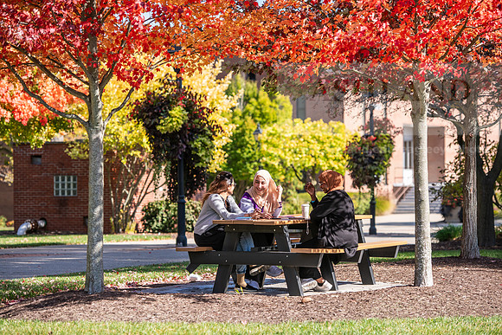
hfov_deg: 17.1
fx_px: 1674
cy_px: 168
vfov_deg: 11.4
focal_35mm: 120
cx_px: 251
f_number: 4
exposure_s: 1/500
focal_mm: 120
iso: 160
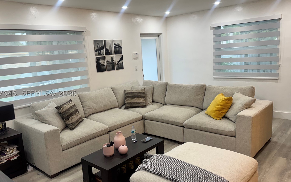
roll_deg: +3.2
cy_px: 93
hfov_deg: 64.6
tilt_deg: -8.6
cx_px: 140
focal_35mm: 29
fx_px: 230
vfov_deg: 43.1
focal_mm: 6.76
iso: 160
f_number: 1.78
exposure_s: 1/120
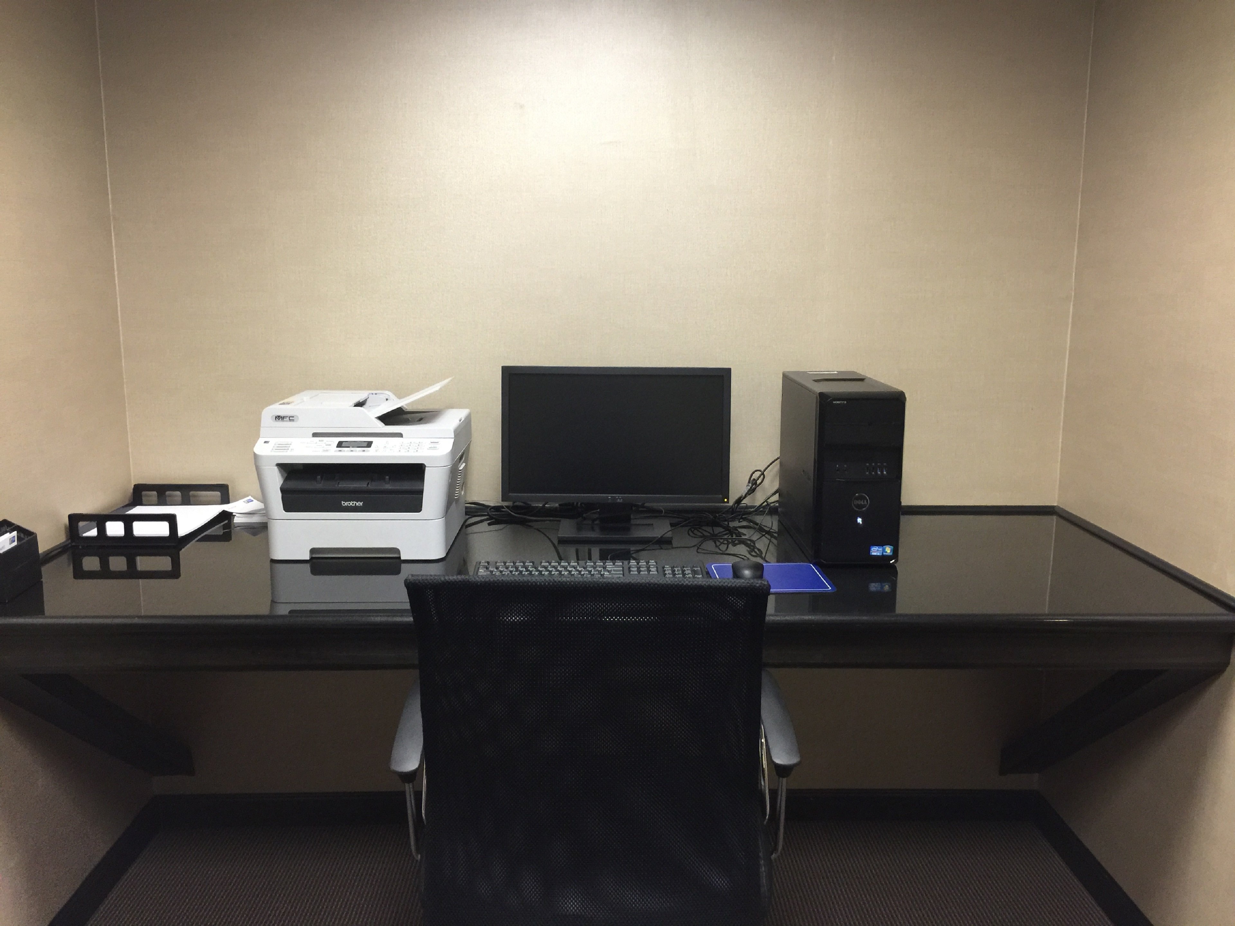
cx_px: 618
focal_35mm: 29
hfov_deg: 61.7
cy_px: 463
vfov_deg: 48.2
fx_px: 1035
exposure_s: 1/15
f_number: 2.2
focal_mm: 4.2
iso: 80
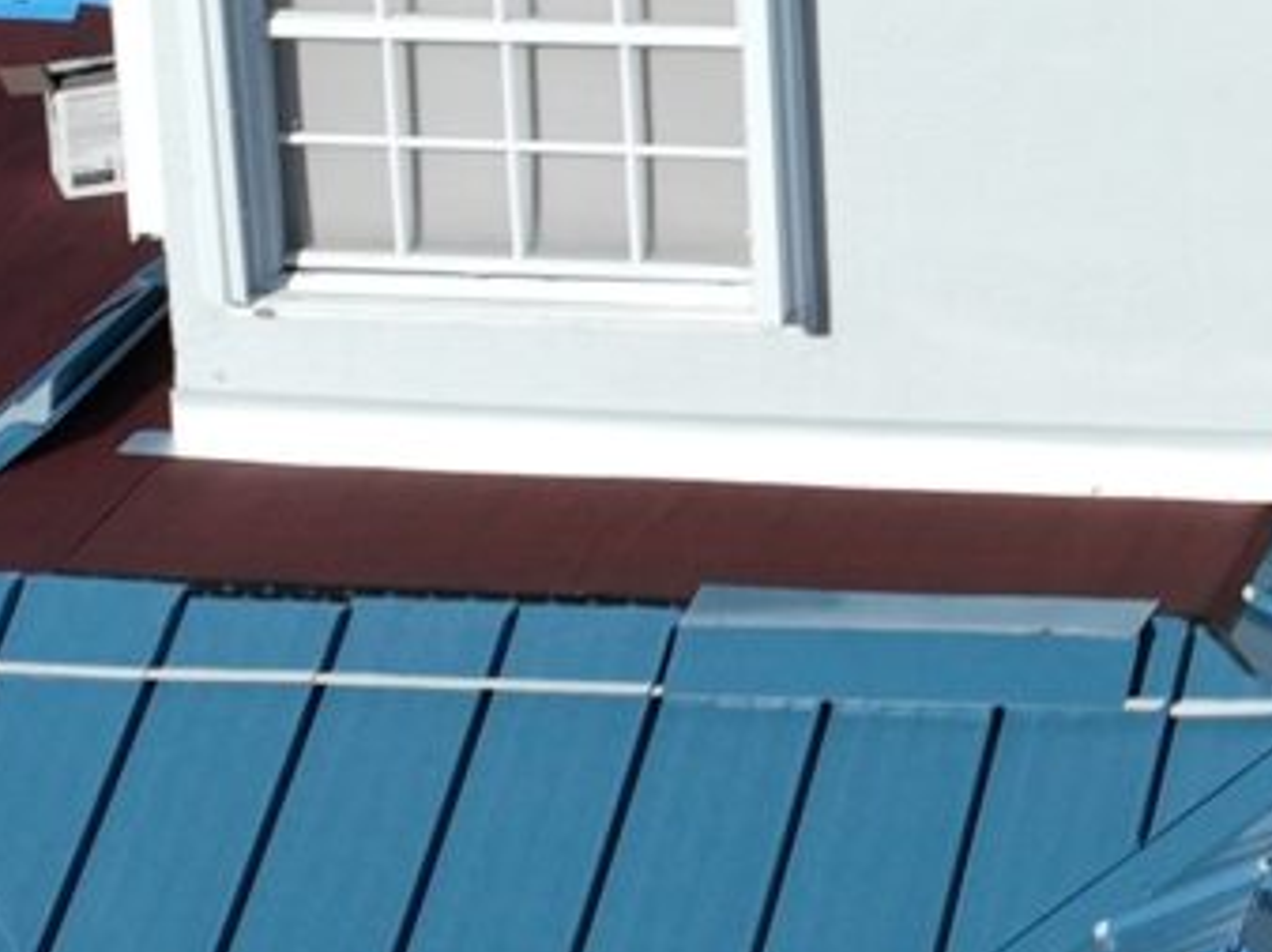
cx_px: 2205
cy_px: -436
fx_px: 6683
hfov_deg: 10.3
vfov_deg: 8.0
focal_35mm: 182
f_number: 2.8
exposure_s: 1/500
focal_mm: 12.29
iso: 120
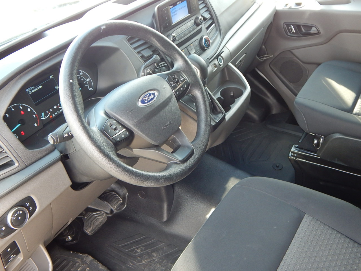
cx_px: 180
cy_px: 136
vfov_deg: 37.7
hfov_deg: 49.0
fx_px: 396
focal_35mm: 38
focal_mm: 6.8
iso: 140
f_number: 3.4
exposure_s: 1/30
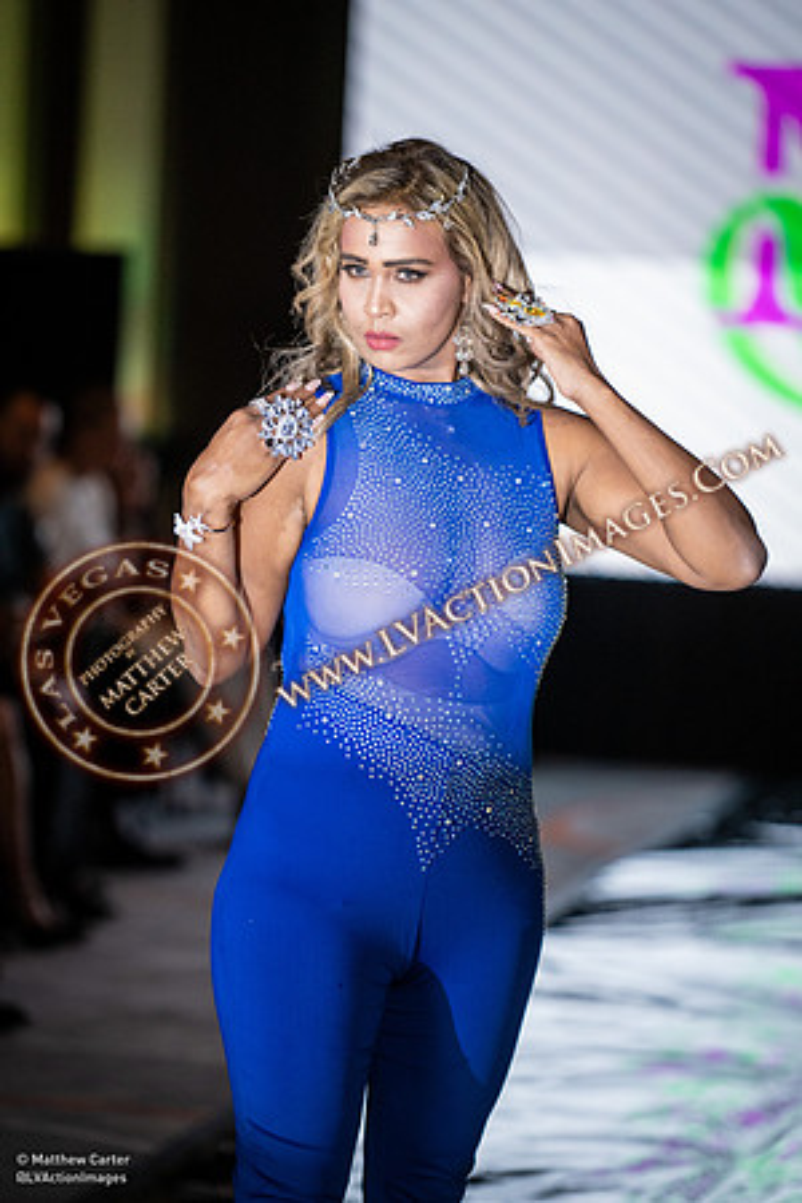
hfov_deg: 9.1
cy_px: 602
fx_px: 5012
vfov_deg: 13.7
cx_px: 401
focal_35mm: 150
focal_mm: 150
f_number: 2.8
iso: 2500
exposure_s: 1/1000
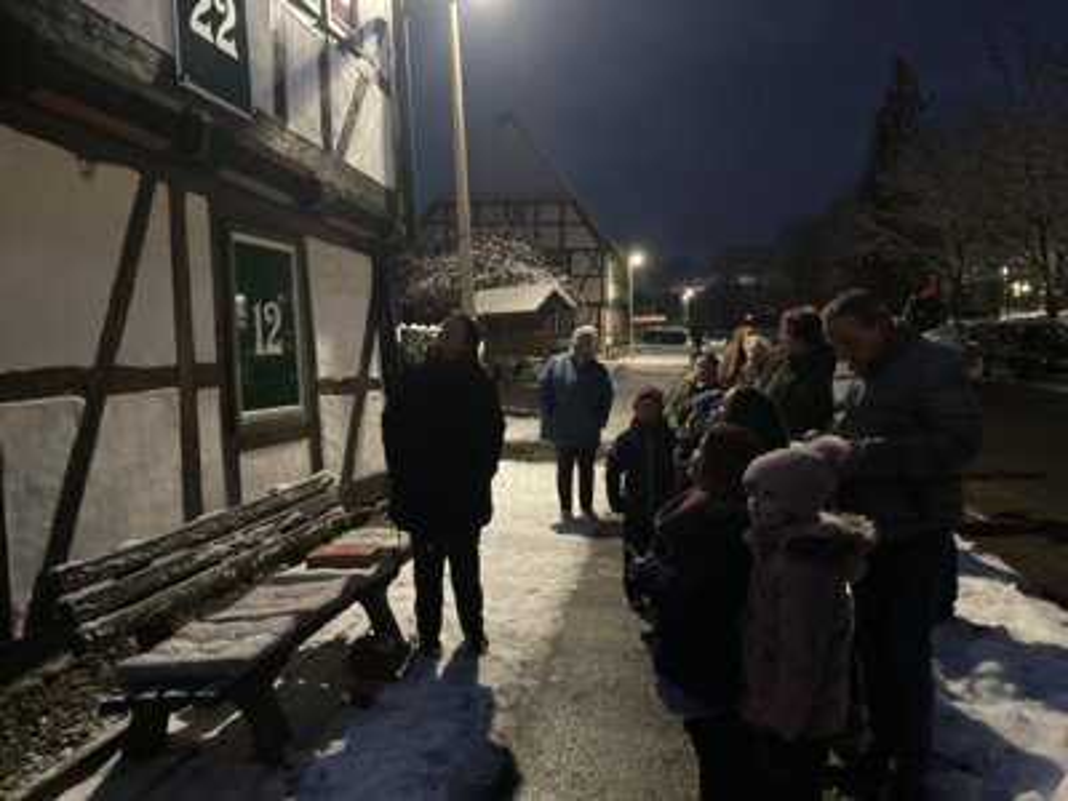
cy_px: 400
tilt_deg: -3.5
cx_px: 534
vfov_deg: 49.7
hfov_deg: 63.4
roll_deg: +1.0
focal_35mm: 28
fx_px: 864
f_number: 1.8
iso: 800
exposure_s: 1/17
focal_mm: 3.99
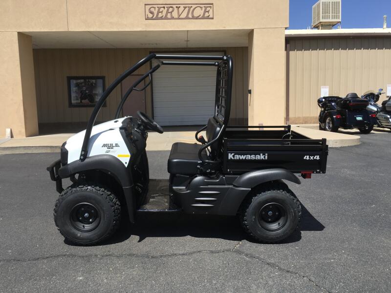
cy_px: 146
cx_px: 196
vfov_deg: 48.2
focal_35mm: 29
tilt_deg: -5.4
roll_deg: +1.2
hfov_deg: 61.7
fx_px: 328
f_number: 2.2
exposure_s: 1/1451
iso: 25
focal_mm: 4.15
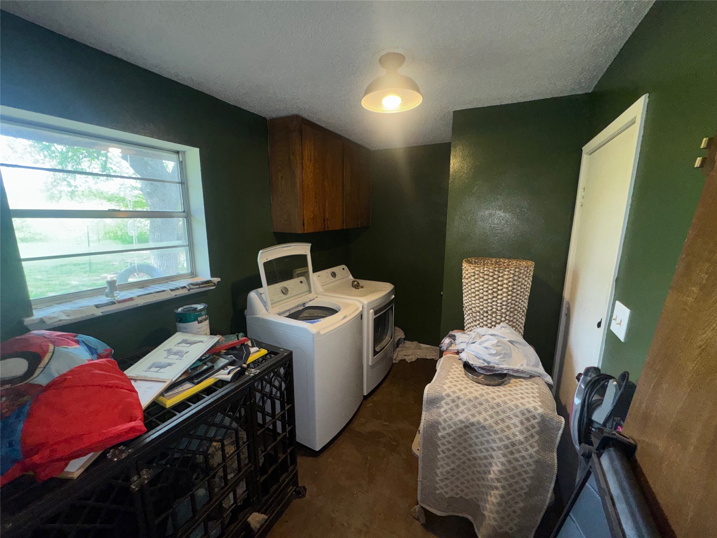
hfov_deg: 102.1
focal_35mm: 14
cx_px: 358
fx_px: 290
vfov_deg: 85.7
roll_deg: +0.6
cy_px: 269
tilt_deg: -12.2
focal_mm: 2.22
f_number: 2.2
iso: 100
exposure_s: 1/60
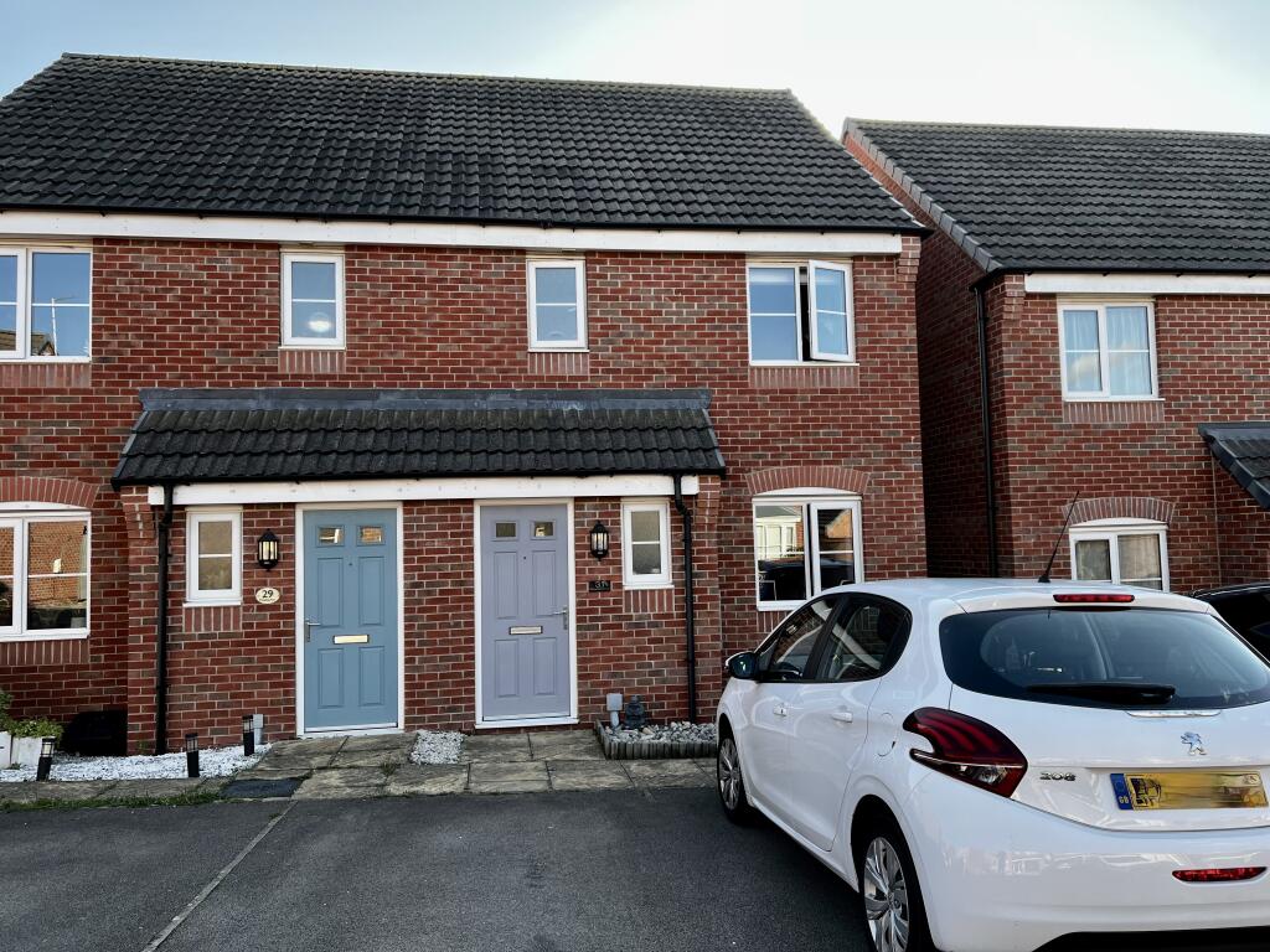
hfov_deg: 67.3
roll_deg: +1.7
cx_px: 635
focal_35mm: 26
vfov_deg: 53.1
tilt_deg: +2.3
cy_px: 476
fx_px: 954
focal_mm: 5.7
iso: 50
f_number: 1.5
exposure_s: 1/604
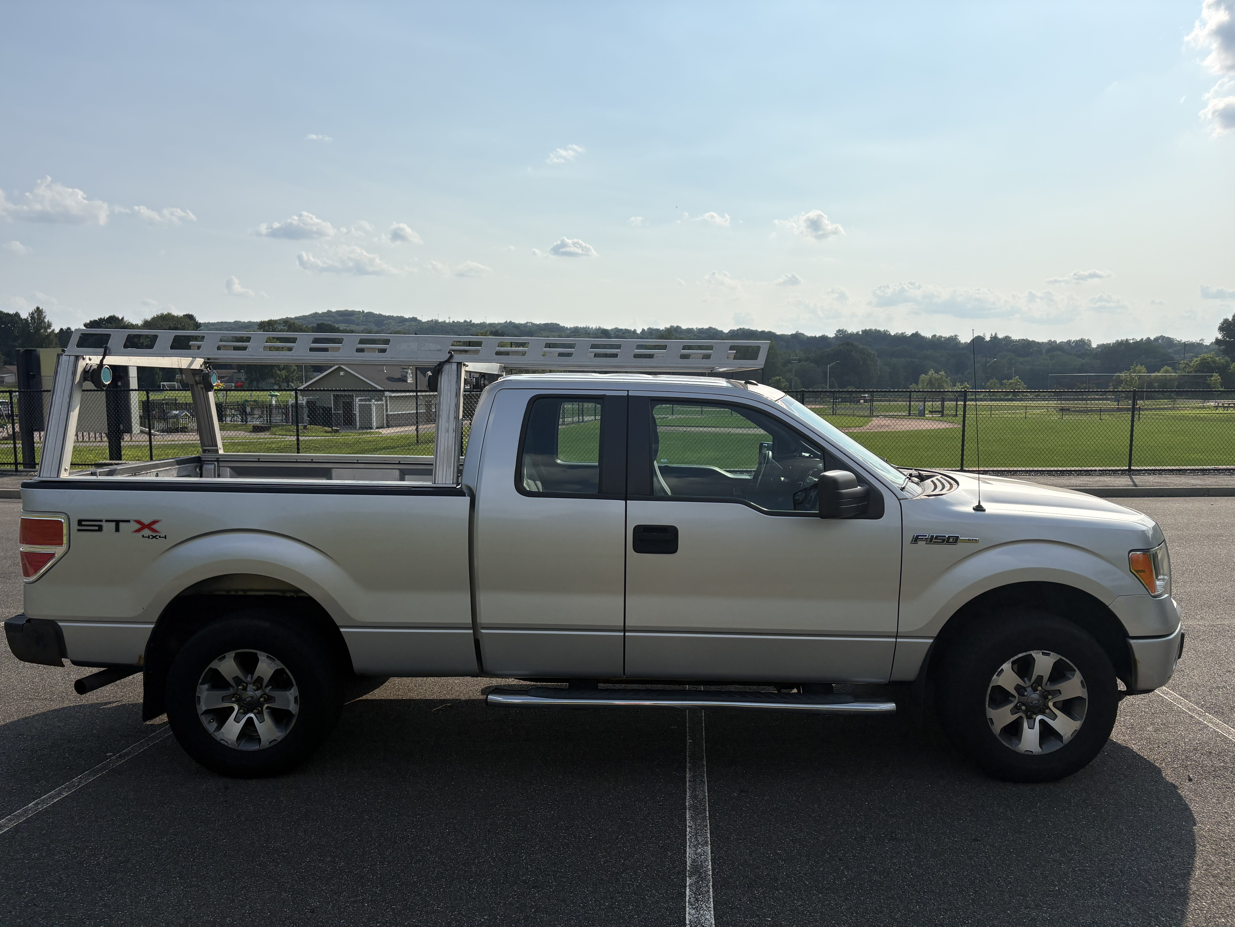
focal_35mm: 26
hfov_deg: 67.3
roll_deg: +0.6
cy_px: 464
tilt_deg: -6.3
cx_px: 618
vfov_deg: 53.1
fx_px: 928
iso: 50
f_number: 1.6
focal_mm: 5.96
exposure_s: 1/10101
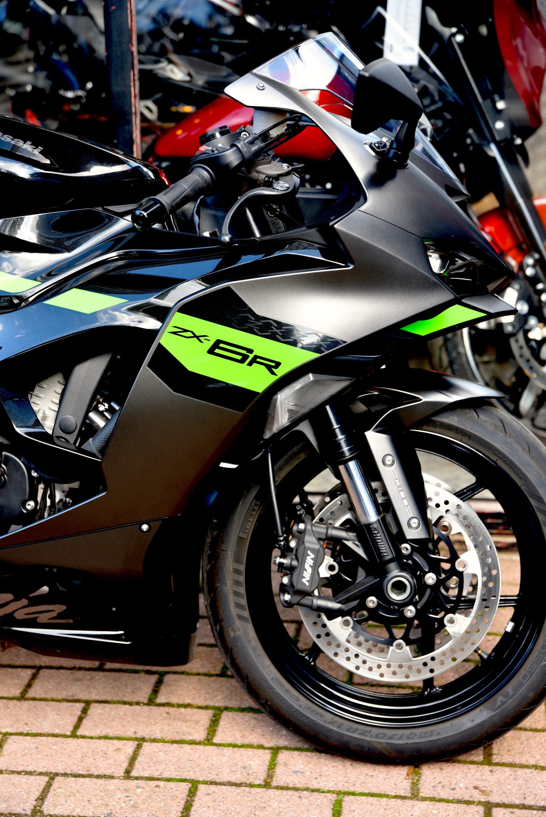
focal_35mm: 70
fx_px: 1591
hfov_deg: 19.5
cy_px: 408
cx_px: 273
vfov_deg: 28.8
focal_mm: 70
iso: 200
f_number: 4.5
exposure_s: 1/80
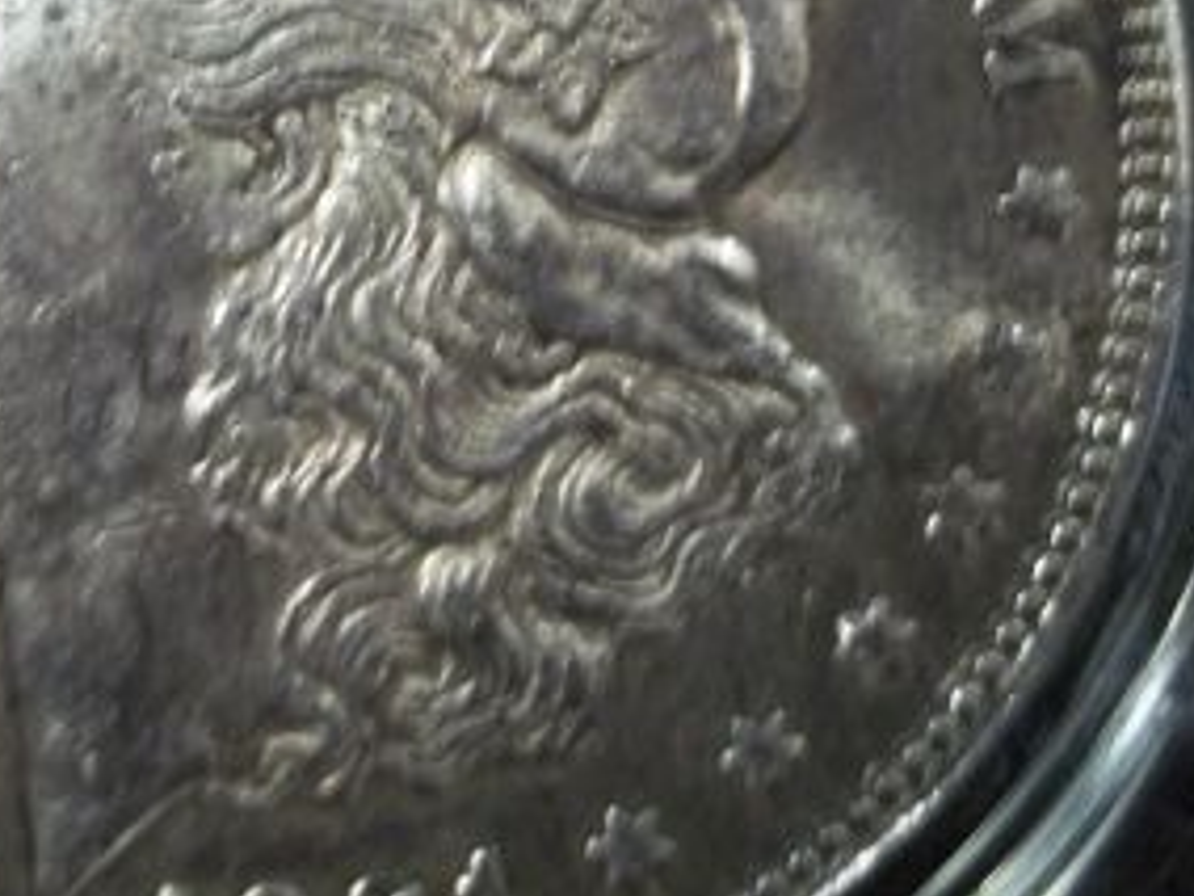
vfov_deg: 19.2
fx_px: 2621
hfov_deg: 25.4
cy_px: 194
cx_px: 324
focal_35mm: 76
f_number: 3.1
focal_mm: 6.5
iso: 160
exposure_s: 1/10
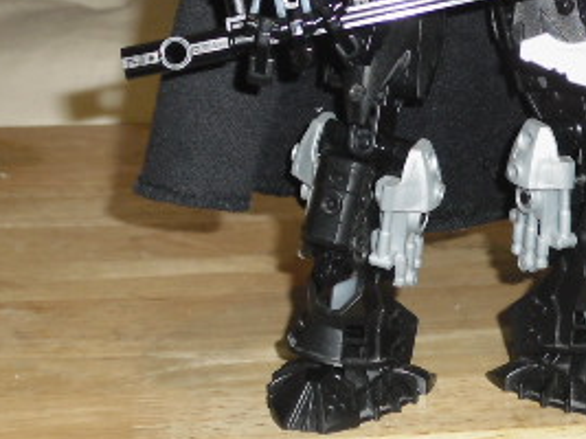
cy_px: -66
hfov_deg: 15.4
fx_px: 2149
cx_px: 507
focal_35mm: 127
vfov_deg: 11.5
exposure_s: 1/60
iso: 200
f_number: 3.8
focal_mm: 9.4
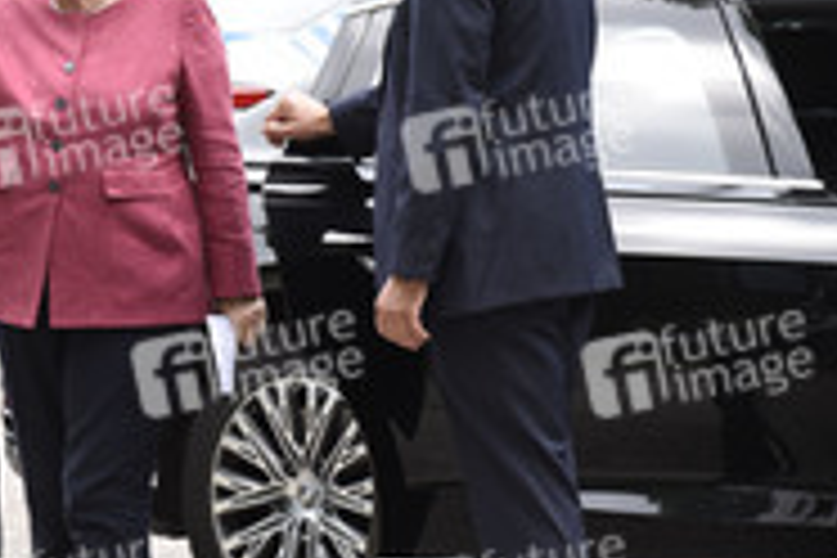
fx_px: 6765
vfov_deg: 4.7
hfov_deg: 7.1
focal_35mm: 291
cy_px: 252
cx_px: 128
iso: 500
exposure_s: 1/160
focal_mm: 120
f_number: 8
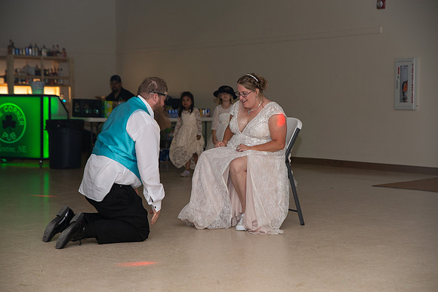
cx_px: 219
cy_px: 146
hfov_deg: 28.8
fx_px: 852
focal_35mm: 70
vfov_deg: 19.5
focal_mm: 70
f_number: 3.5
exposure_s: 1/125
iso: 800
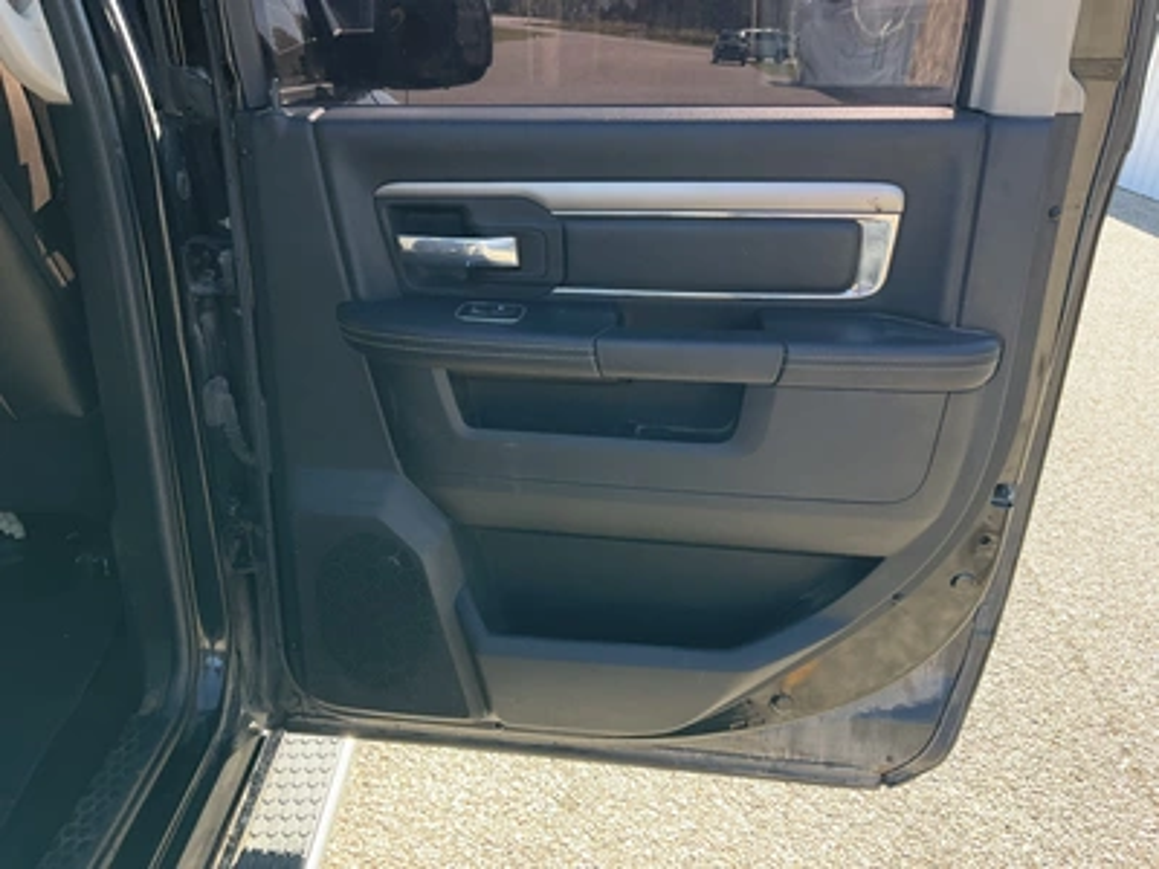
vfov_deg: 48.2
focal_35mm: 29
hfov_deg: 61.7
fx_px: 971
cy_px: 434
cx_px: 580
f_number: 1.8
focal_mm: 3
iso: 25
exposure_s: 1/183
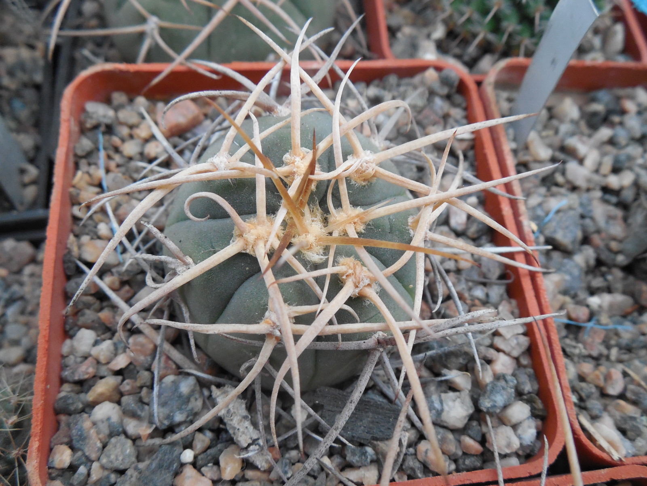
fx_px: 579
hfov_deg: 58.4
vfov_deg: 45.4
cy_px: 243
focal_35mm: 31
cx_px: 324
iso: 400
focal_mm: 5.6
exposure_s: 1/20
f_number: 3.6
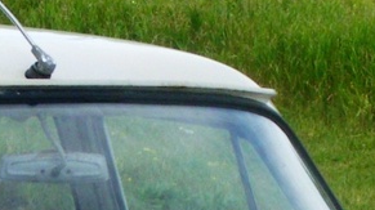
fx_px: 2146
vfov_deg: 5.3
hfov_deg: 10.0
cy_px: 621
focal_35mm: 216
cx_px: 124
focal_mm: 6.3
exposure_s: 1/250
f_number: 5.4
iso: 100
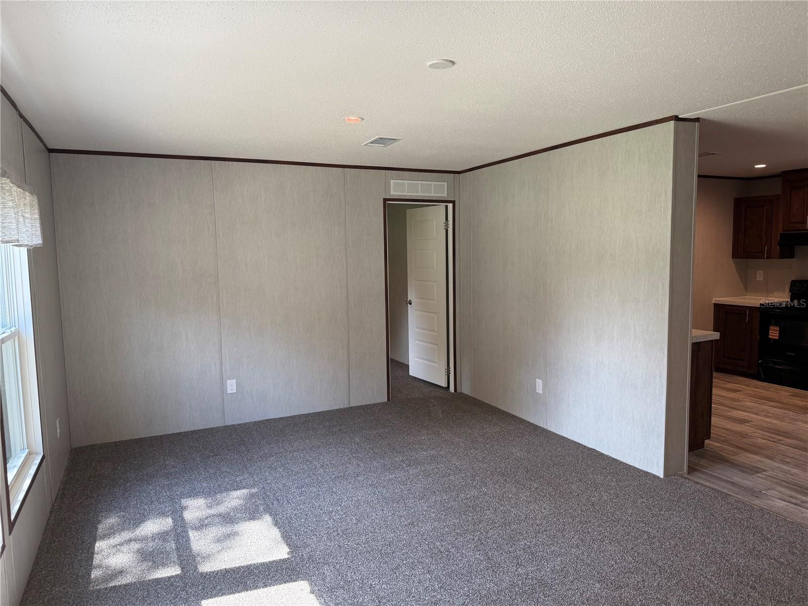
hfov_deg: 71.6
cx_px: 404
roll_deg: +1.4
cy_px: 303
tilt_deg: -5.0
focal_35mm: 24
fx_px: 560
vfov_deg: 56.8
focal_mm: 6.76
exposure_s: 1/172
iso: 125
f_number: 1.78
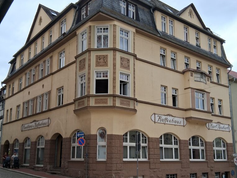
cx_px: 119
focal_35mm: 35
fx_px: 240
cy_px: 110
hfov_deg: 52.6
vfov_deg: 40.4
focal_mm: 3.98
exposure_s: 1/249
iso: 25
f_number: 1.8
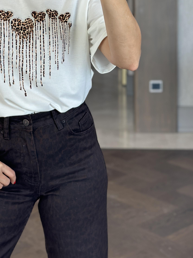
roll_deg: +1.8
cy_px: 51
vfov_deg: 22.2
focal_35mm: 87
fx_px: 647
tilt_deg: -19.4
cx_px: 48
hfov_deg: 16.9
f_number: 1.78
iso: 80
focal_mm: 6.86
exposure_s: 1/121
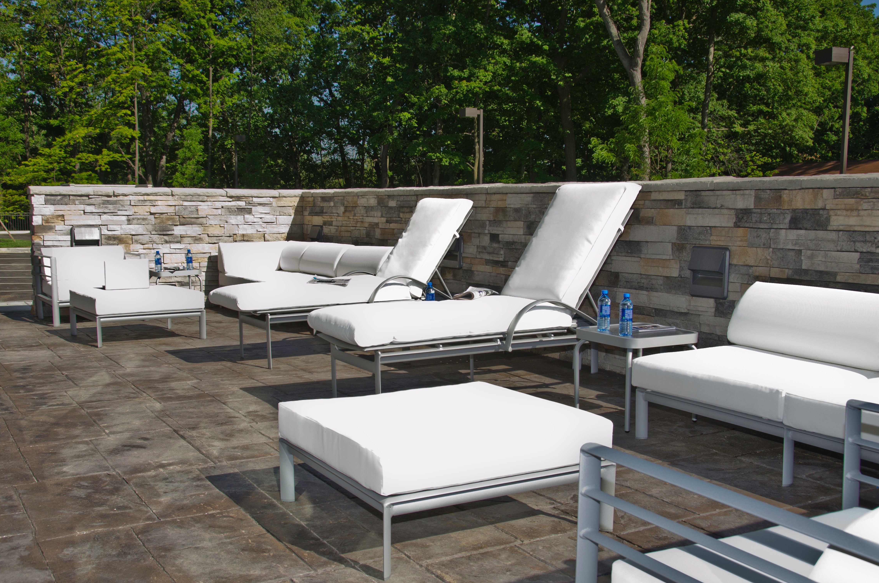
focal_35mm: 39
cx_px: 428
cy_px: 307
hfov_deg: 49.6
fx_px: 950
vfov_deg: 34.1
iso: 200
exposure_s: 1/250
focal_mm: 24
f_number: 8
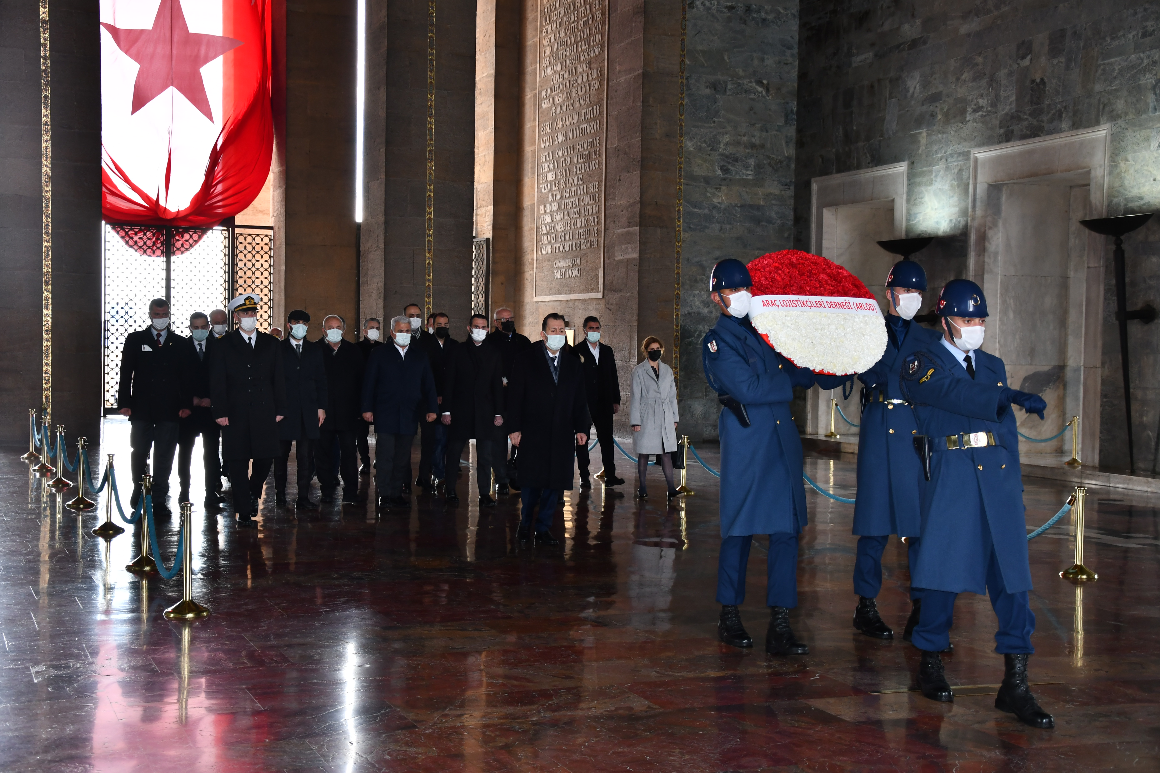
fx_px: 1643
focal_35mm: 51
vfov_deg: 26.5
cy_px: 386
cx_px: 580
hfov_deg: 38.9
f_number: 4.2
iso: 400
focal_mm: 34
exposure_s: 1/100
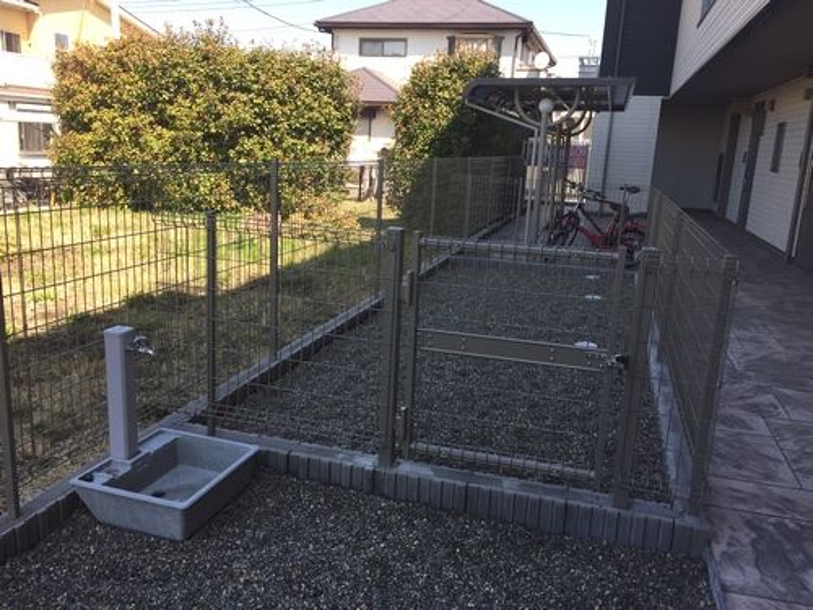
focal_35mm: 29
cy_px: 305
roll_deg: -3.3
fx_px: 681
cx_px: 406
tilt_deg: -15.0
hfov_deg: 61.7
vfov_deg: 48.2
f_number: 2.2
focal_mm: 4.15
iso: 32
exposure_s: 1/520
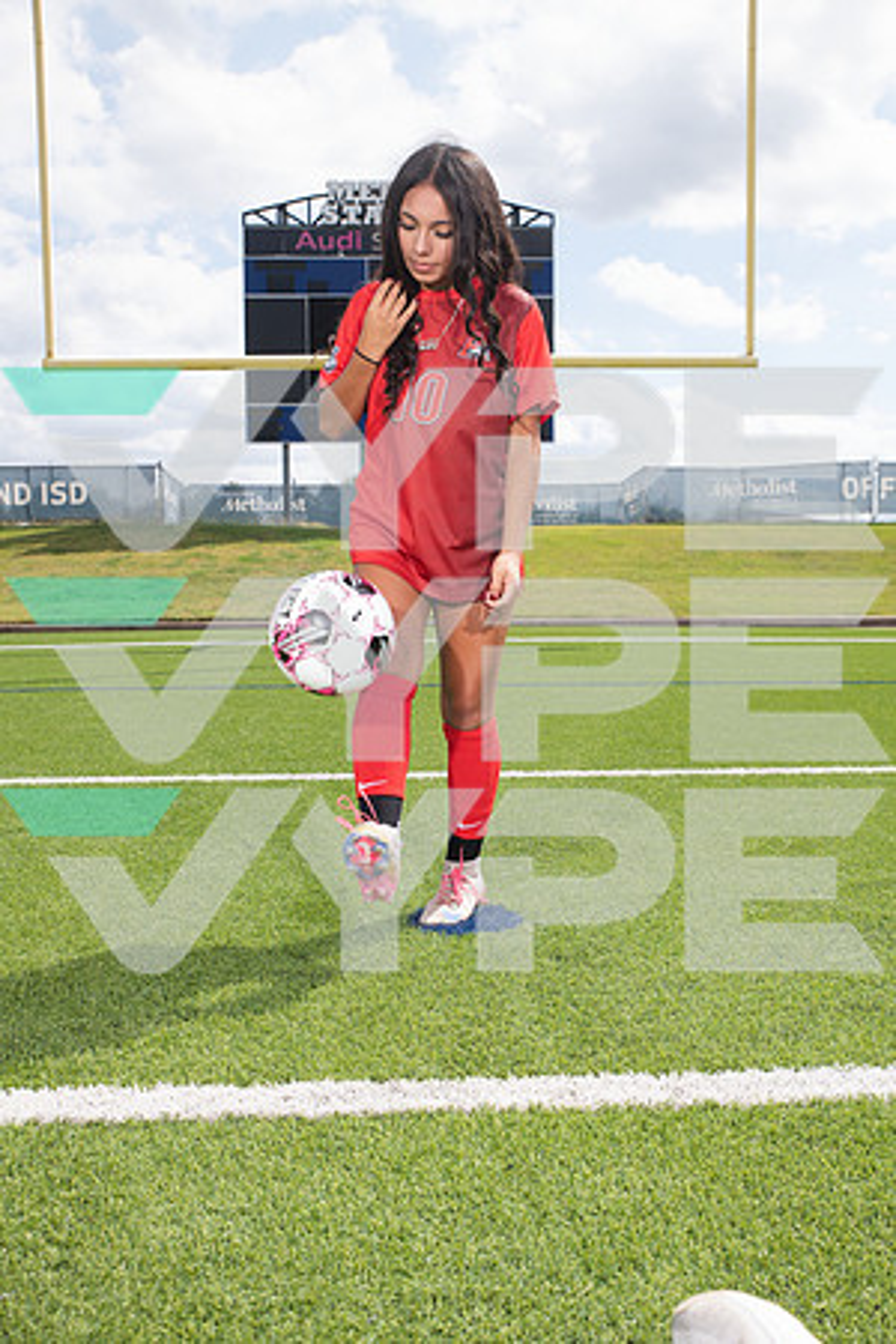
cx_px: 448
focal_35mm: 35
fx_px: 1307
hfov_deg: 37.9
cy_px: 672
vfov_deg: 54.4
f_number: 7.1
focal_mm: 35
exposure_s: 1/400
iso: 125
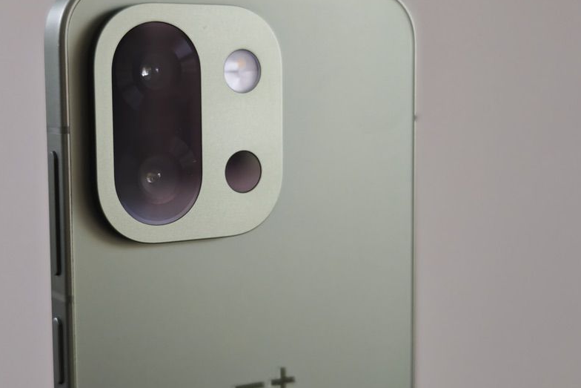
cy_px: 199
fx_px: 985
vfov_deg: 22.3
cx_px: 237
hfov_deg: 32.8
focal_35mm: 61
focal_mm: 8.72
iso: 500
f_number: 1.63
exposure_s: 1/100
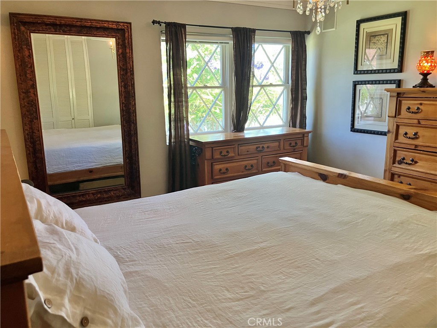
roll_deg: +1.6
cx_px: 218
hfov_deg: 63.4
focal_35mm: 28
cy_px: 164
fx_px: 353
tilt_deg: -12.3
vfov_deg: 49.7
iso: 125
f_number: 1.8
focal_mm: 3.99
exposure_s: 1/60
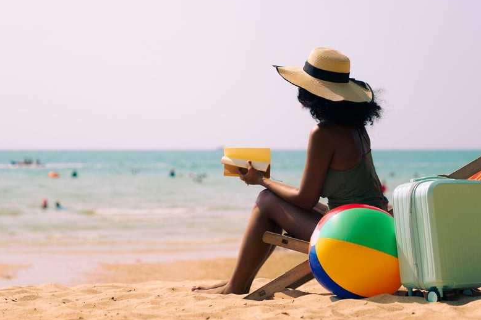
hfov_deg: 18.9
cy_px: 139
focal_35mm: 108
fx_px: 1442
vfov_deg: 12.7
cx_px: 231
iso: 100
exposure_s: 1/640
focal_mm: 70
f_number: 2.8
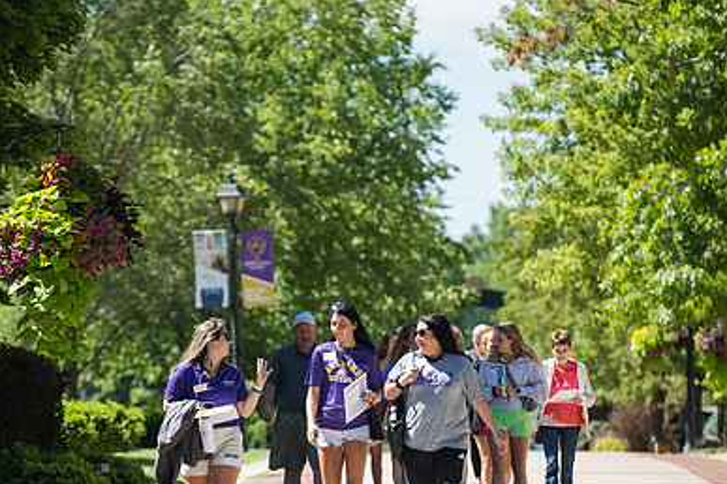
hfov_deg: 6.9
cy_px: 329
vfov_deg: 4.6
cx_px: 331
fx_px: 6058
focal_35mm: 300
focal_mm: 200
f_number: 4
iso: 125
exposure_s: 1/500
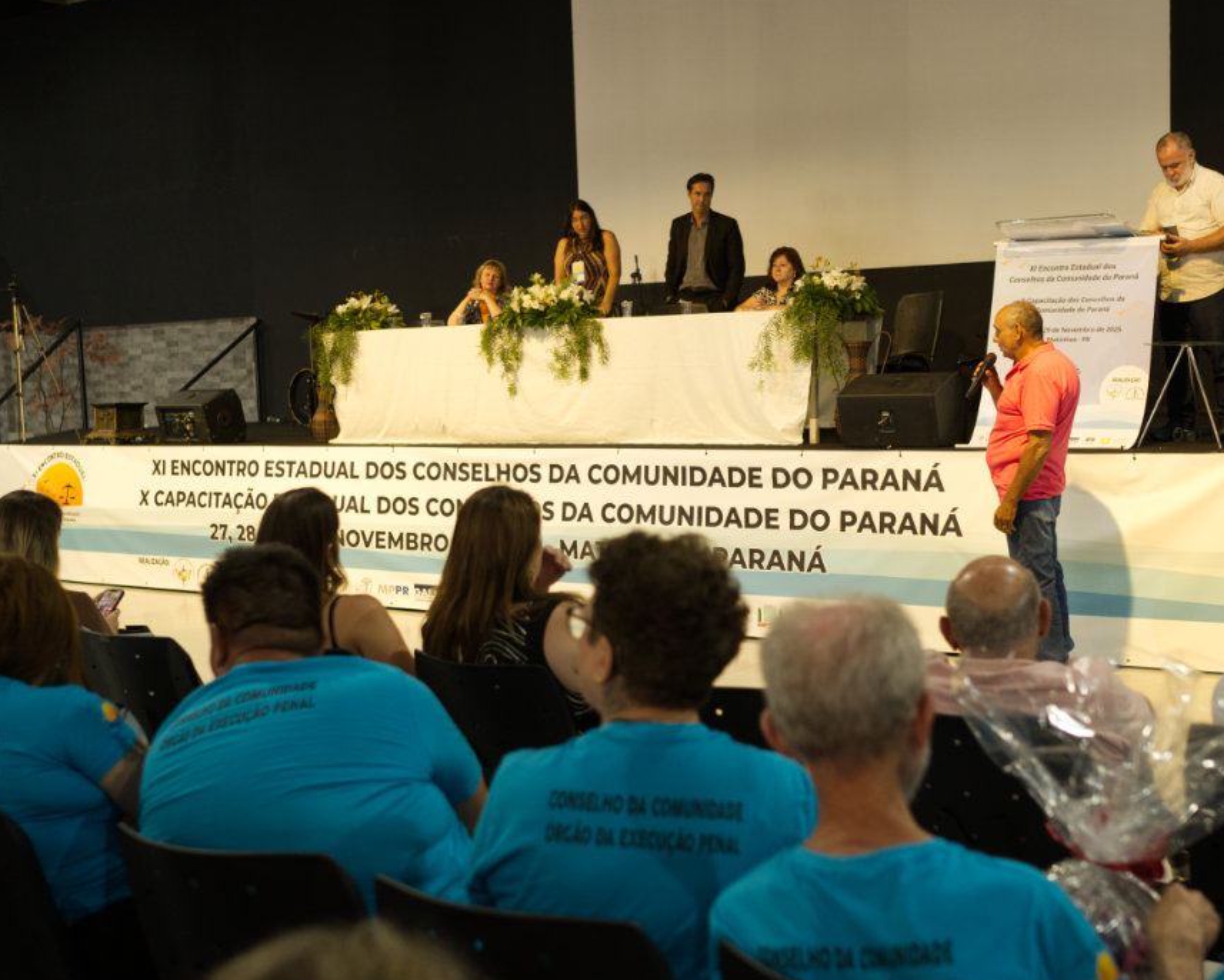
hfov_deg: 40.2
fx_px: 1667
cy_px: 562
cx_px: 717
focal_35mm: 46
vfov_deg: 32.7
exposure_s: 1/100
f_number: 2.5
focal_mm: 35
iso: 2000
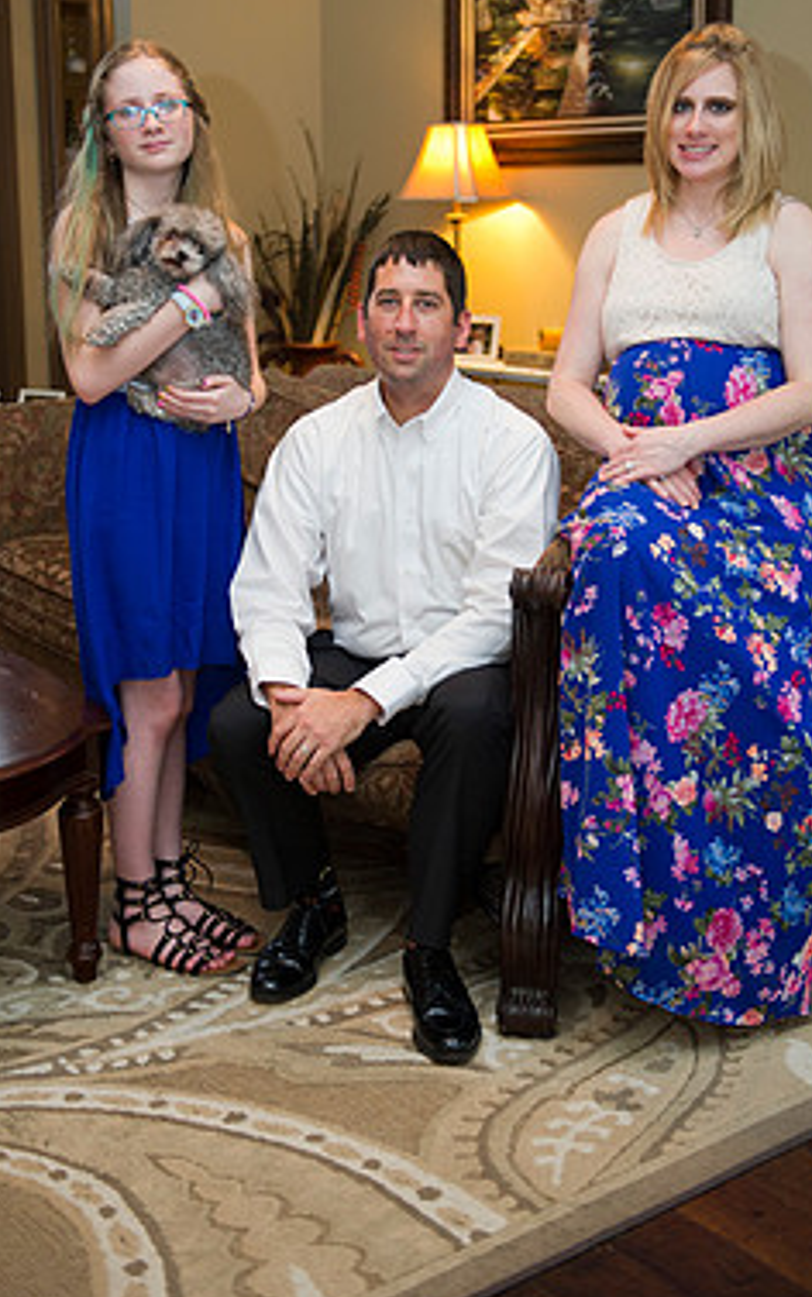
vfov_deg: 39.5
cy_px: 550
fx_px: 1804
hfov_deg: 25.4
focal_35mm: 51
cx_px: 415
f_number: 2.8
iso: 1600
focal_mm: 42
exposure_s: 1/100
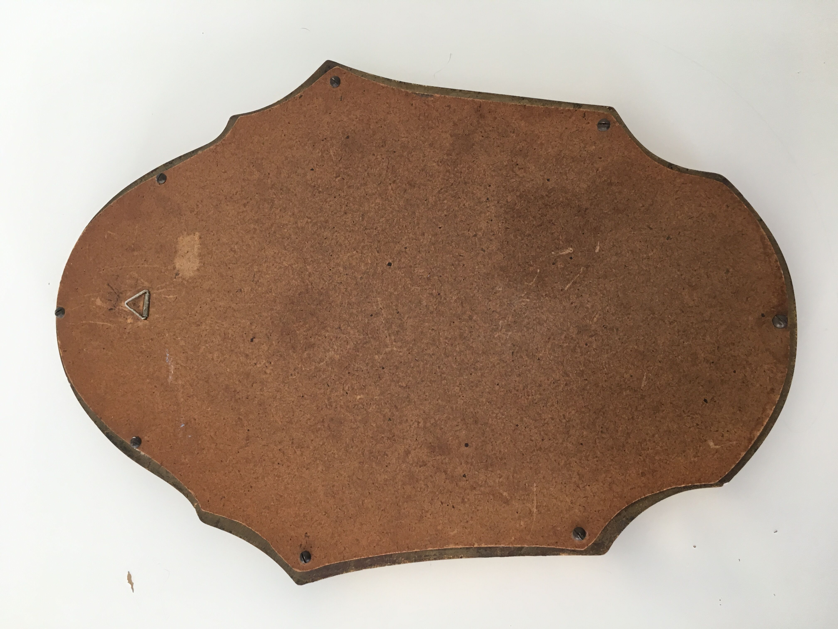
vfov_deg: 48.2
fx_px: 702
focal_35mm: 29
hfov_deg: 61.7
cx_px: 419
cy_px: 314
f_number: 2.2
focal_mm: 4.15
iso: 50
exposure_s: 1/33
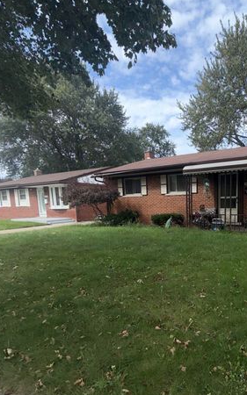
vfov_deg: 78.5
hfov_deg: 51.6
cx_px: 197
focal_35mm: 22
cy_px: 243
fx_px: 237
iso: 16
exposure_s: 1/770
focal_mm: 2.22
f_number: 2.2
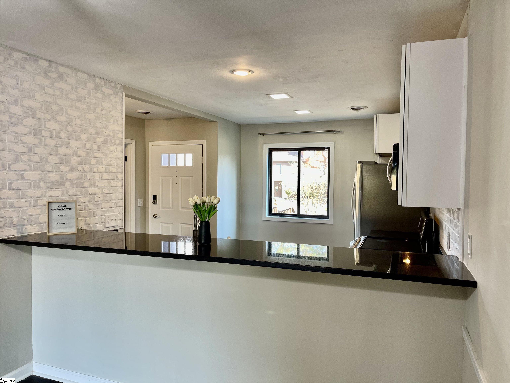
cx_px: 255
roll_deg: -0.6
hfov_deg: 69.4
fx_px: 368
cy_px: 192
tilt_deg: -2.4
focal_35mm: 25
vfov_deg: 54.9
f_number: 1.6
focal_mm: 5.1
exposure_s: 1/60
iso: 64
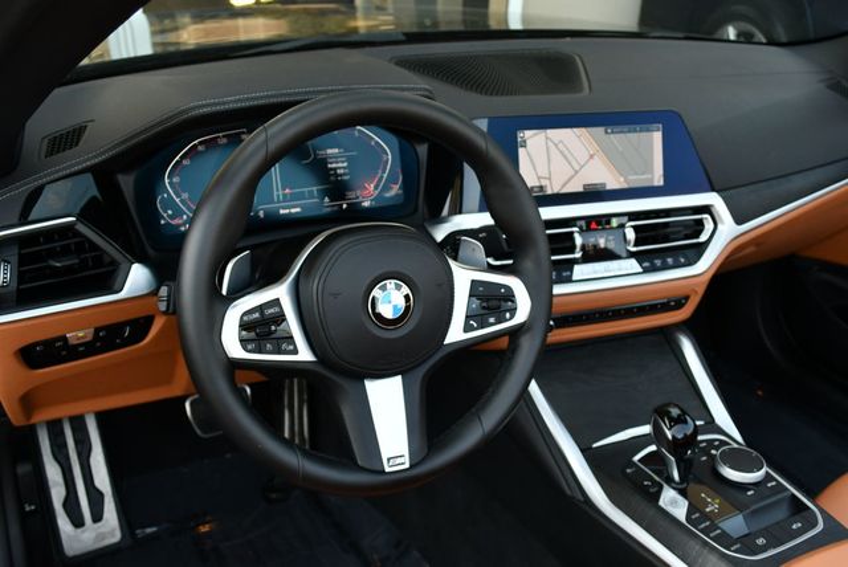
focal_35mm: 36
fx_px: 849
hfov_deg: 53.1
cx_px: 424
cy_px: 284
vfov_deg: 36.9
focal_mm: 18
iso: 400
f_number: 4.5
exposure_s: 1/250
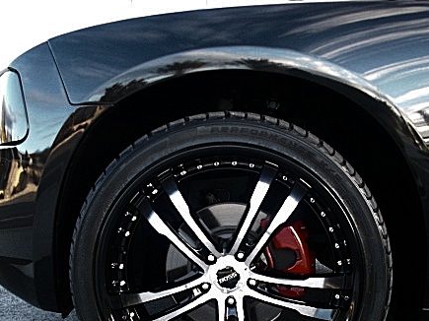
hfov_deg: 36.1
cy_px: 228
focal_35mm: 53
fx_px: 657
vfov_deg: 27.2
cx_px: 238
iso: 400
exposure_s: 1/100
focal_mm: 6.3
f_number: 2.8
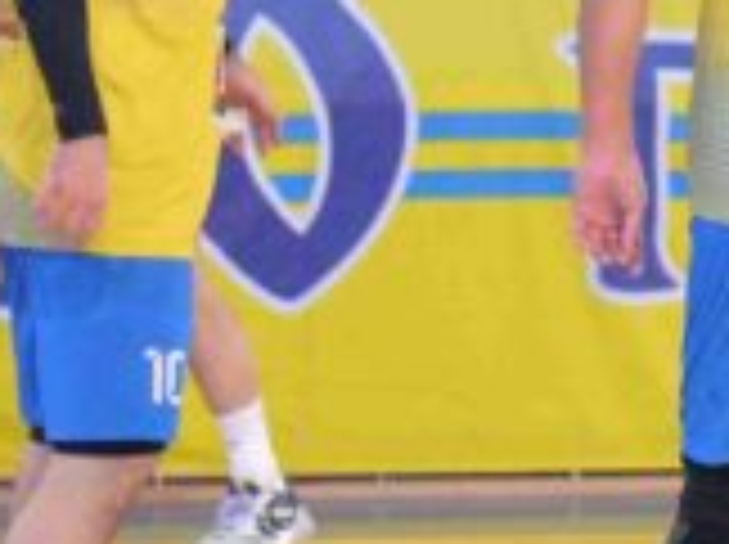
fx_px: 12154
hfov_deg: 3.4
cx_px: 1269
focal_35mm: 578
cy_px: 164
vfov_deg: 2.6
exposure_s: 1/250
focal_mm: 95
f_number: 4.5
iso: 1250
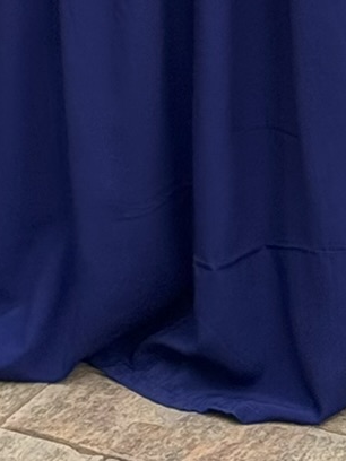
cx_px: 192
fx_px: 3212
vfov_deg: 7.7
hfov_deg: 6.2
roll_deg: +0.0
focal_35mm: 241
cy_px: -642
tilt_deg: -7.6
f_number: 1.78
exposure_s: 1/1076
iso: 64
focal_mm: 6.76
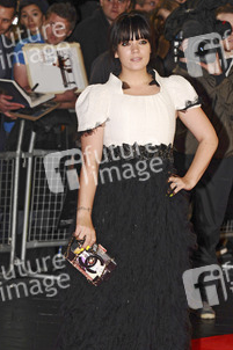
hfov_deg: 8.0
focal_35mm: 171
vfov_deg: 12.0
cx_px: 137
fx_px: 1662
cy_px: 224
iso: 320
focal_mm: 86
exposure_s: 1/320
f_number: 4.5
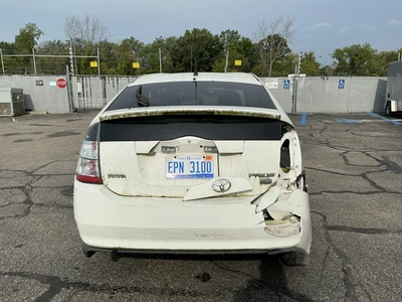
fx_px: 325
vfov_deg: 49.7
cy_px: 151
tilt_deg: -11.5
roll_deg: -0.1
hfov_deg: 63.4
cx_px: 201
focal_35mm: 28
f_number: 1.8
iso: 25
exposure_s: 1/3788
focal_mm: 3
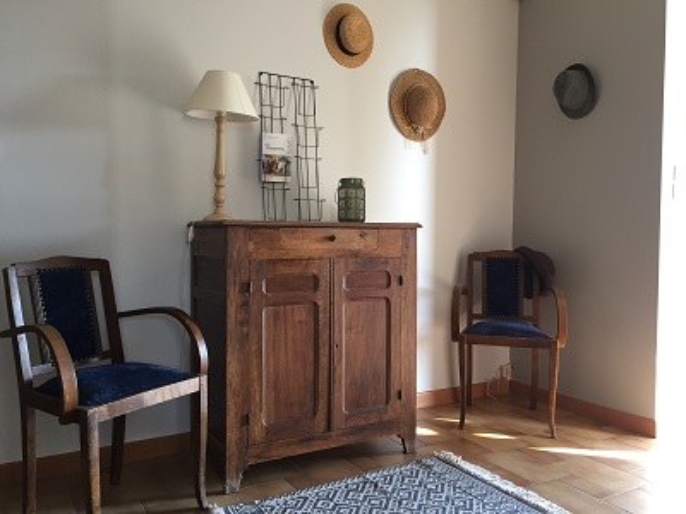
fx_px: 575
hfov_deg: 61.7
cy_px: 257
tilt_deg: -3.2
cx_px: 343
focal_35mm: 29
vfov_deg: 48.2
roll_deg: -1.8
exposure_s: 1/33
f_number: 2.2
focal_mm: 4.15
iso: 64
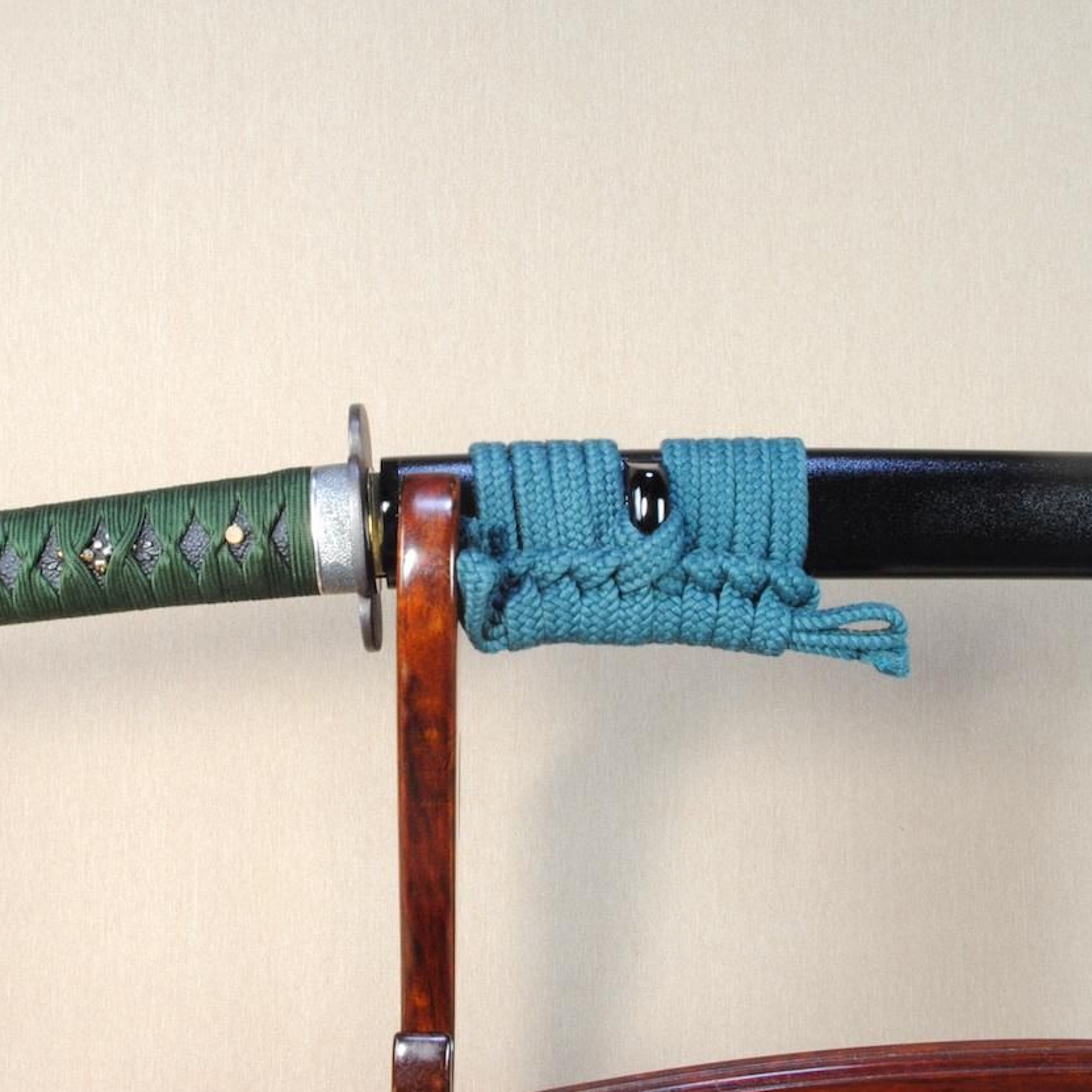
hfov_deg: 39.0
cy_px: 508
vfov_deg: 39.1
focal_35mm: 43
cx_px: 444
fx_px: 1535
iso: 400
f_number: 11
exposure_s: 1/2
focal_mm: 20
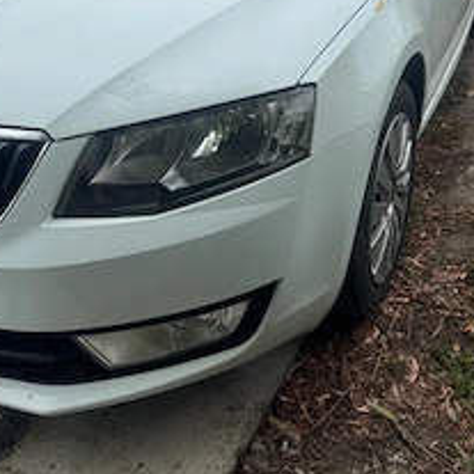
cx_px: 236
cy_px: 94
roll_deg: +6.4
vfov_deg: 39.3
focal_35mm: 41
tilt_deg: -22.5
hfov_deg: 40.9
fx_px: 635
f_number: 1.78
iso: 80
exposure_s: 1/1285
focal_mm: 6.76
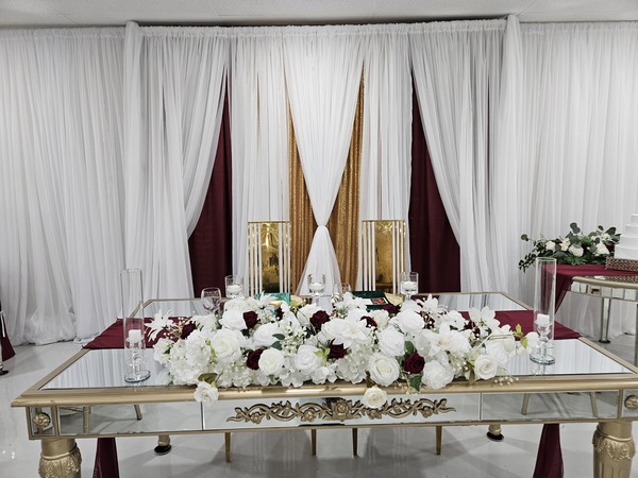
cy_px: 239
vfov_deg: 58.9
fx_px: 424
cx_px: 319
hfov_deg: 73.9
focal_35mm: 23
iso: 320
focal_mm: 5.4
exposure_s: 1/120
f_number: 1.8
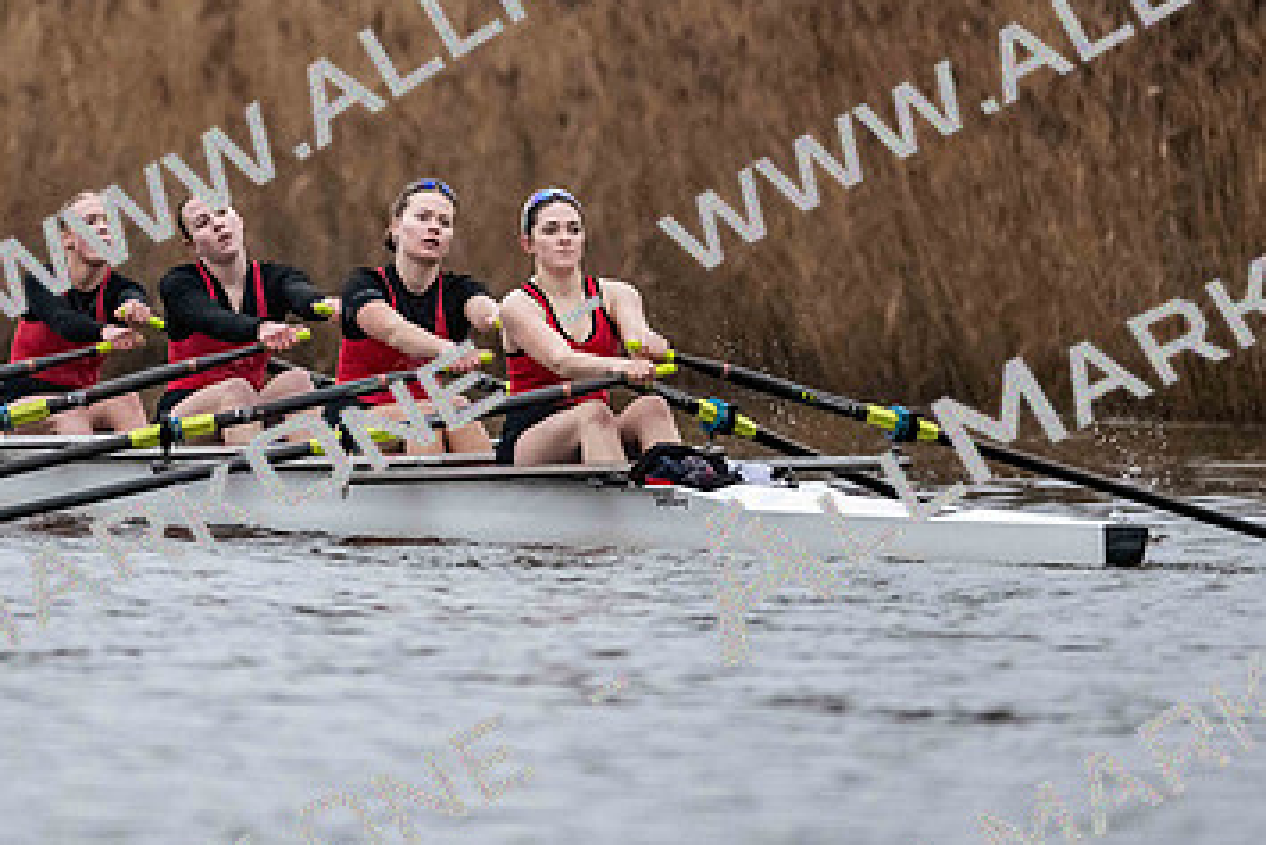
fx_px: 22972
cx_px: 399
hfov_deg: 3.2
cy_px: 330
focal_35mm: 653
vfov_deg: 2.1
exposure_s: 1/1600
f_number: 4.5
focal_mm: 400
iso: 5000
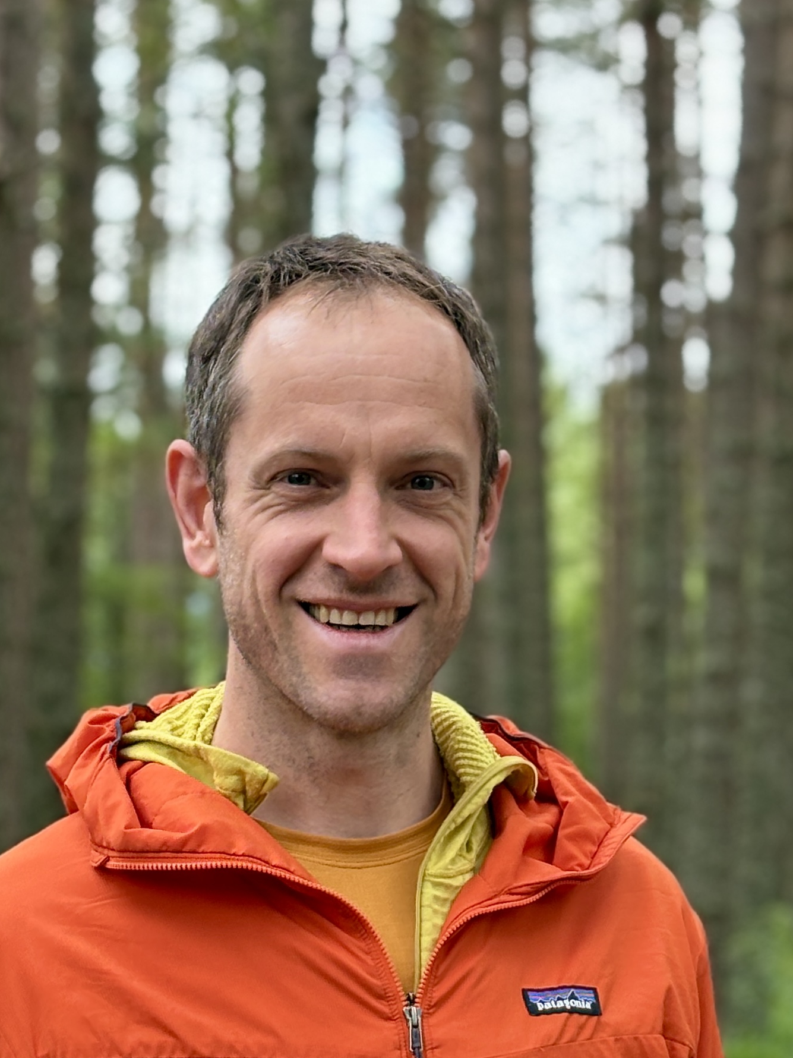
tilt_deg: -0.6
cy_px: 543
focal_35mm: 59
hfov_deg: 24.8
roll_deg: +2.2
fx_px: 1802
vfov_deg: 32.7
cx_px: 351
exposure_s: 1/220
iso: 100
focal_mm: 5.96
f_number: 1.6
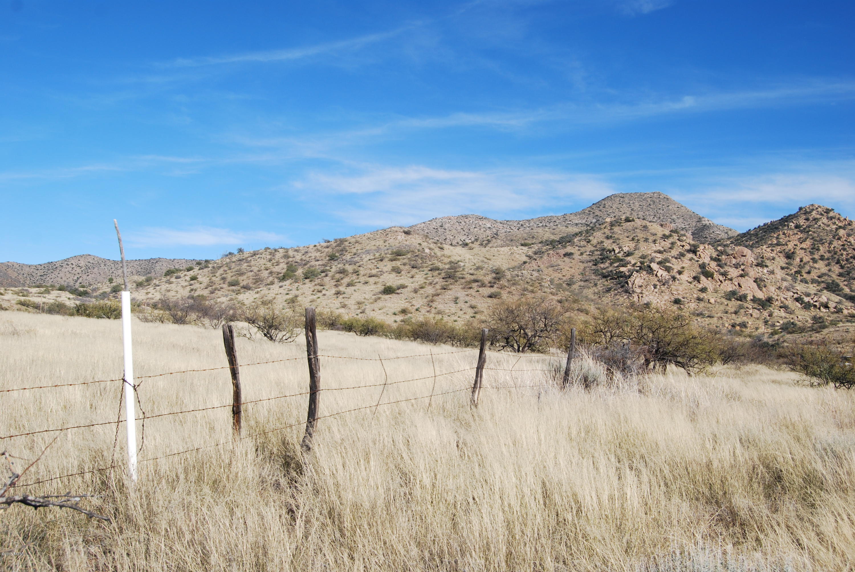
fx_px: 820
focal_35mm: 34
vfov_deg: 38.5
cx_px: 428
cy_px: 286
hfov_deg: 55.1
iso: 100
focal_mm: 23
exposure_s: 1/250
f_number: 8
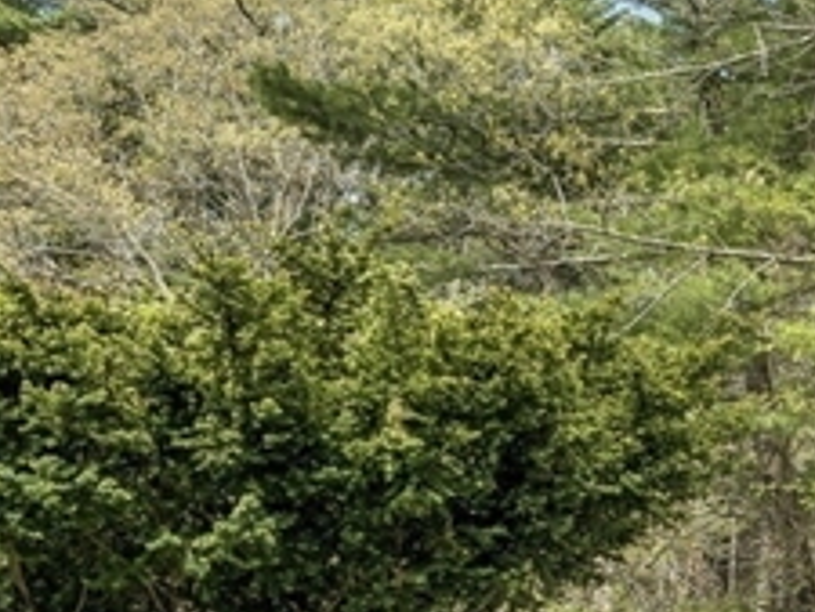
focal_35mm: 70
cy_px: 654
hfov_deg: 21.7
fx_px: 1649
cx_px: 1315
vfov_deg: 20.2
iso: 100
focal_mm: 16
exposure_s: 1/80
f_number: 8
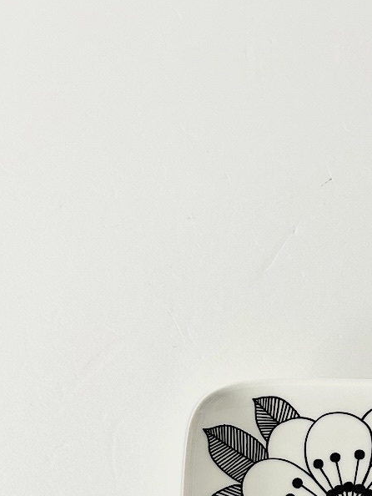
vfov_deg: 31.2
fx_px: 802
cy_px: 523
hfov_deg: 25.1
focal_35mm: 56
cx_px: 352
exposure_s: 1/60
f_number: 1.5
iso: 200
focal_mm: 5.7
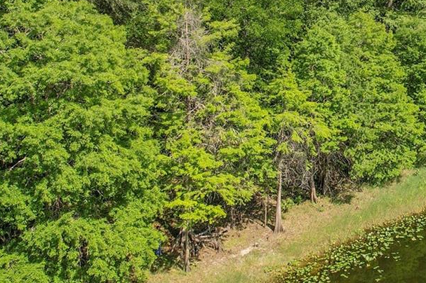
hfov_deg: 31.2
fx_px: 686
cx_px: 452
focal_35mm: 58
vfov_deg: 22.9
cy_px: 40
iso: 120
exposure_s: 1/1500
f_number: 2.8
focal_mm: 8.38
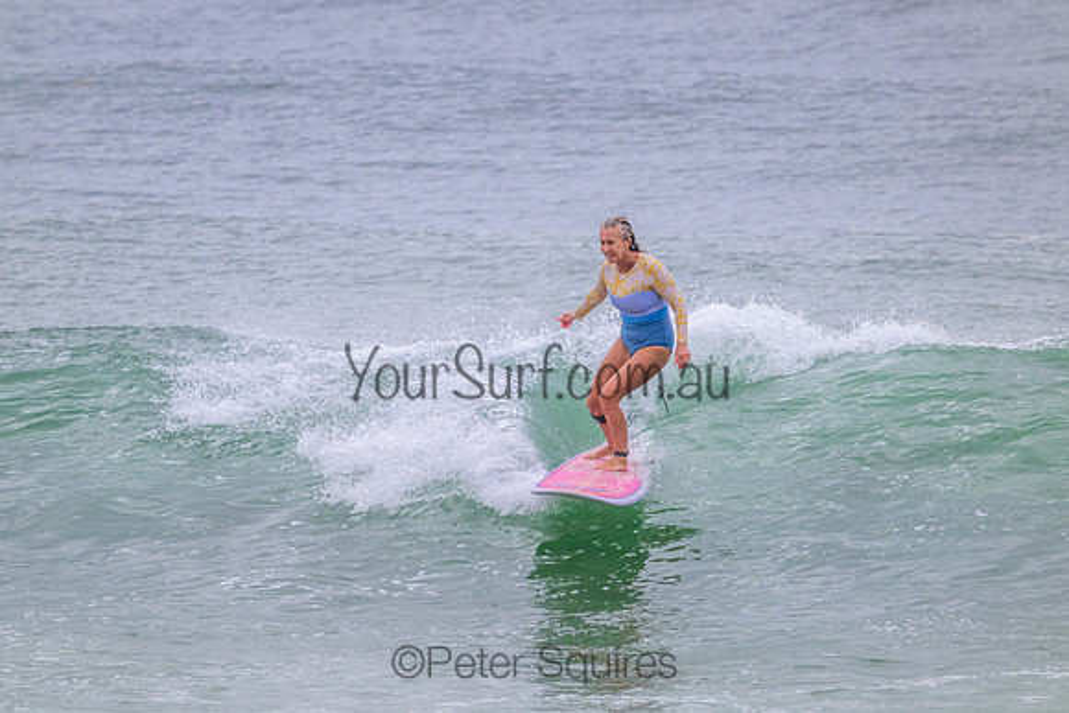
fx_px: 23760
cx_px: 534
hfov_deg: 2.6
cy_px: 356
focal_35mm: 800
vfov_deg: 1.7
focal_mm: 800
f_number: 11
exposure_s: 1/2000
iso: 1600
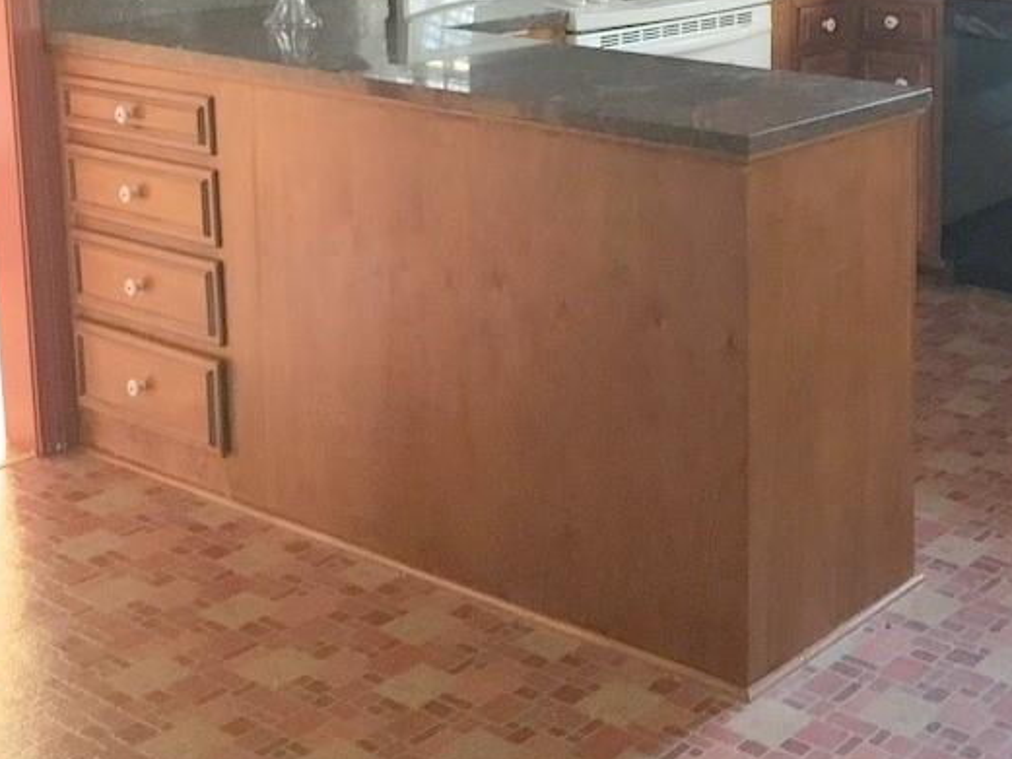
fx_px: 1667
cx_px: 845
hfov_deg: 32.6
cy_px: 70
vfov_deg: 24.9
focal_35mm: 57
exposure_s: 1/15
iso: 250
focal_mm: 4.15
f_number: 2.2
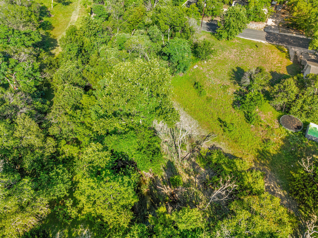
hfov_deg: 71.6
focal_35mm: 24
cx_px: 159
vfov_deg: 56.8
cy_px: 119
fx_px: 220
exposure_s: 1/1000
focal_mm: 12.29
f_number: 2.8
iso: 110
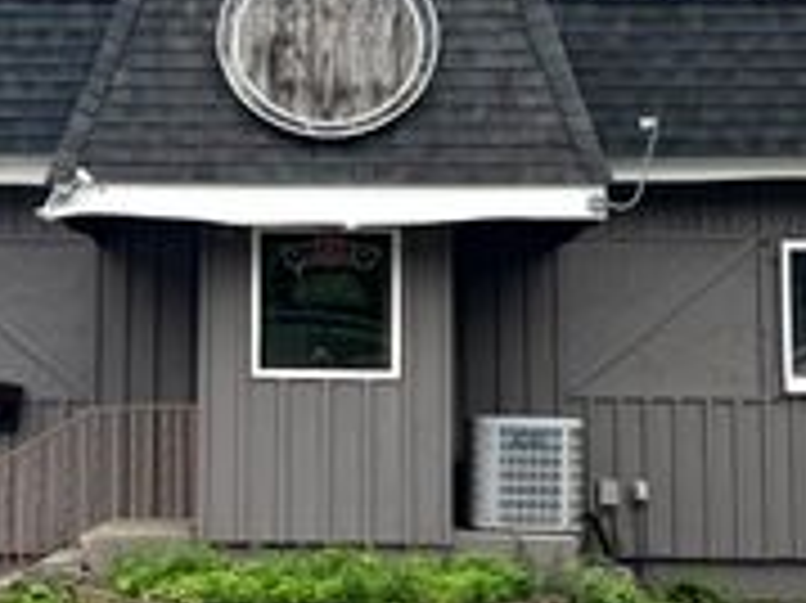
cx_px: 320
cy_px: 232
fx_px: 1559
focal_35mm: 67
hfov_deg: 28.9
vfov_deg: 21.9
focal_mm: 6.76
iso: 80
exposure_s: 1/3279
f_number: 1.78
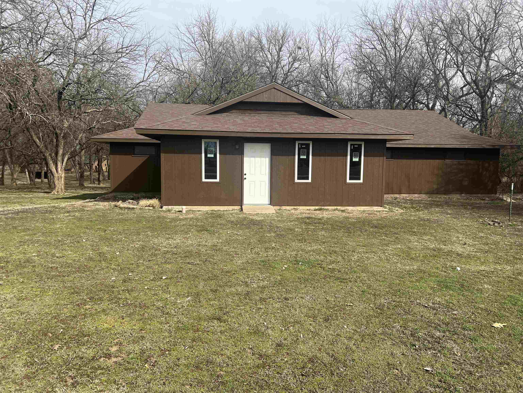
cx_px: 262
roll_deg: -1.2
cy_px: 196
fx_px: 393
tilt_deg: -5.7
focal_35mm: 26
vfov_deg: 53.1
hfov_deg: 67.3
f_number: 1.5
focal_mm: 5.7
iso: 50
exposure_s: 1/3257
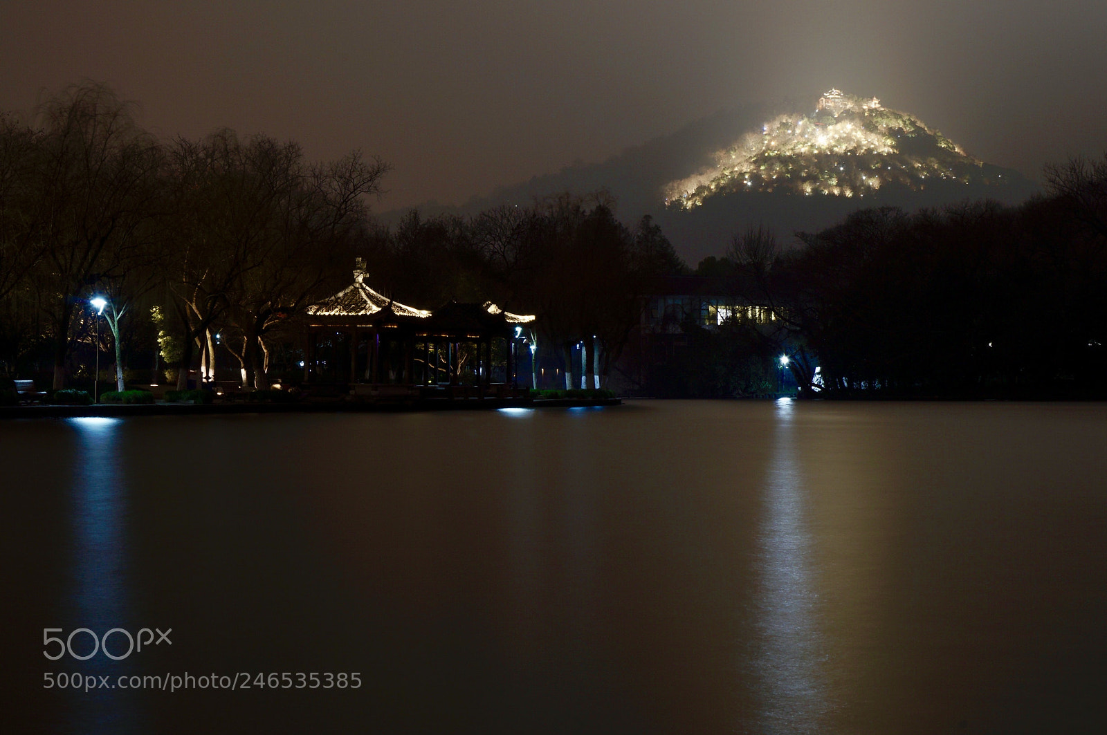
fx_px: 2626
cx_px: 554
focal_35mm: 86
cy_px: 368
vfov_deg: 15.9
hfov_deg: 23.8
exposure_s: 103
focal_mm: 57
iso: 100
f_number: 18
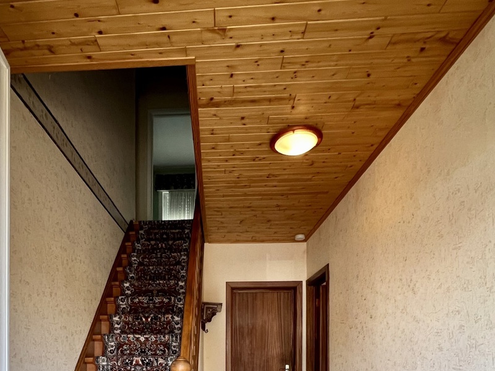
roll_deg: +0.0
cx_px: 193
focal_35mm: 26
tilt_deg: +0.9
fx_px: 372
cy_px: 351
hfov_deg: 66.5
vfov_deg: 46.4
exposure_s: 1/100
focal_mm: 1.57
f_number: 1.8
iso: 200
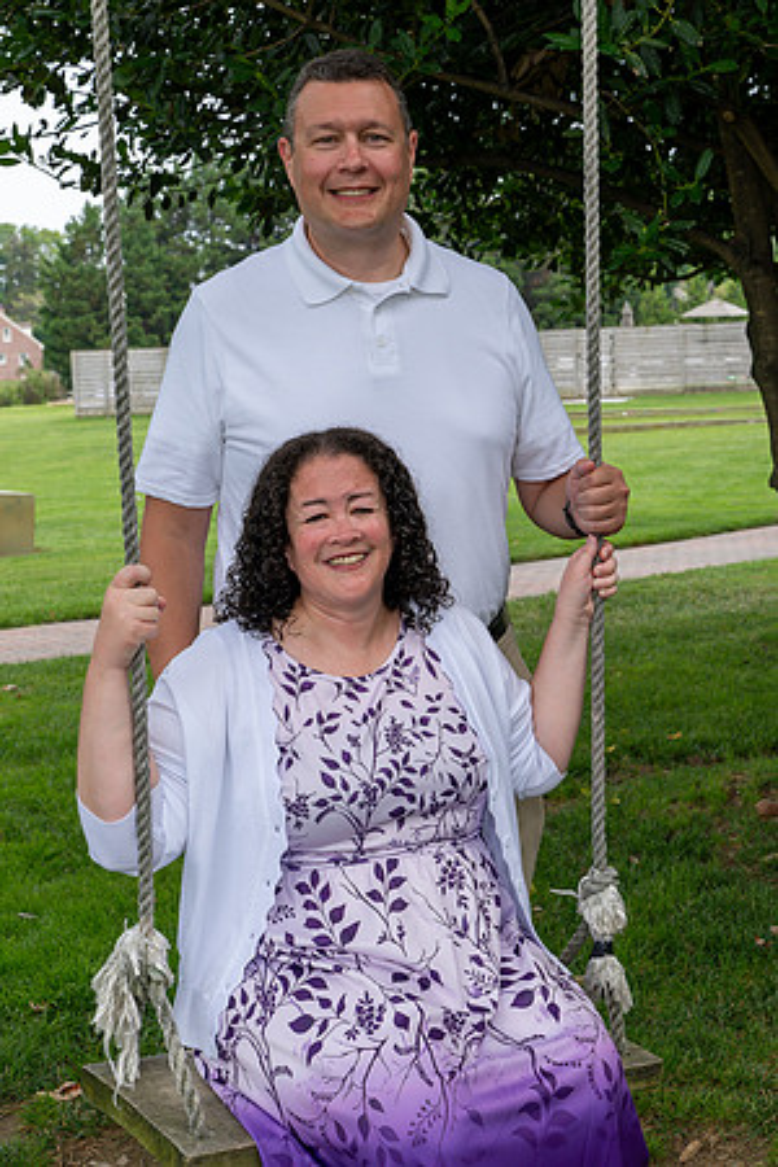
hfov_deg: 22.6
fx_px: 1947
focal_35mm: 60
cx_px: 451
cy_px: 584
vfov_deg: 33.4
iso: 180
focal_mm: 40
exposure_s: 1/250
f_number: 7.1
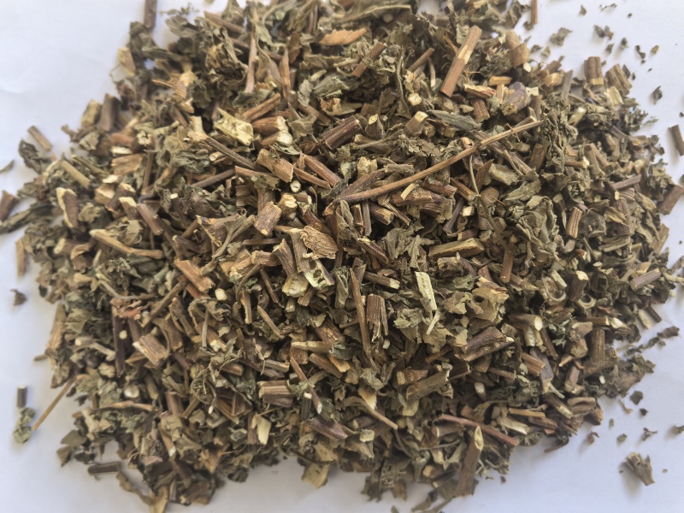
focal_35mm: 27
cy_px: 256
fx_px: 534
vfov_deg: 51.4
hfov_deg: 65.3
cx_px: 342
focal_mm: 5.75
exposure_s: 1/50
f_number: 2
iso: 160
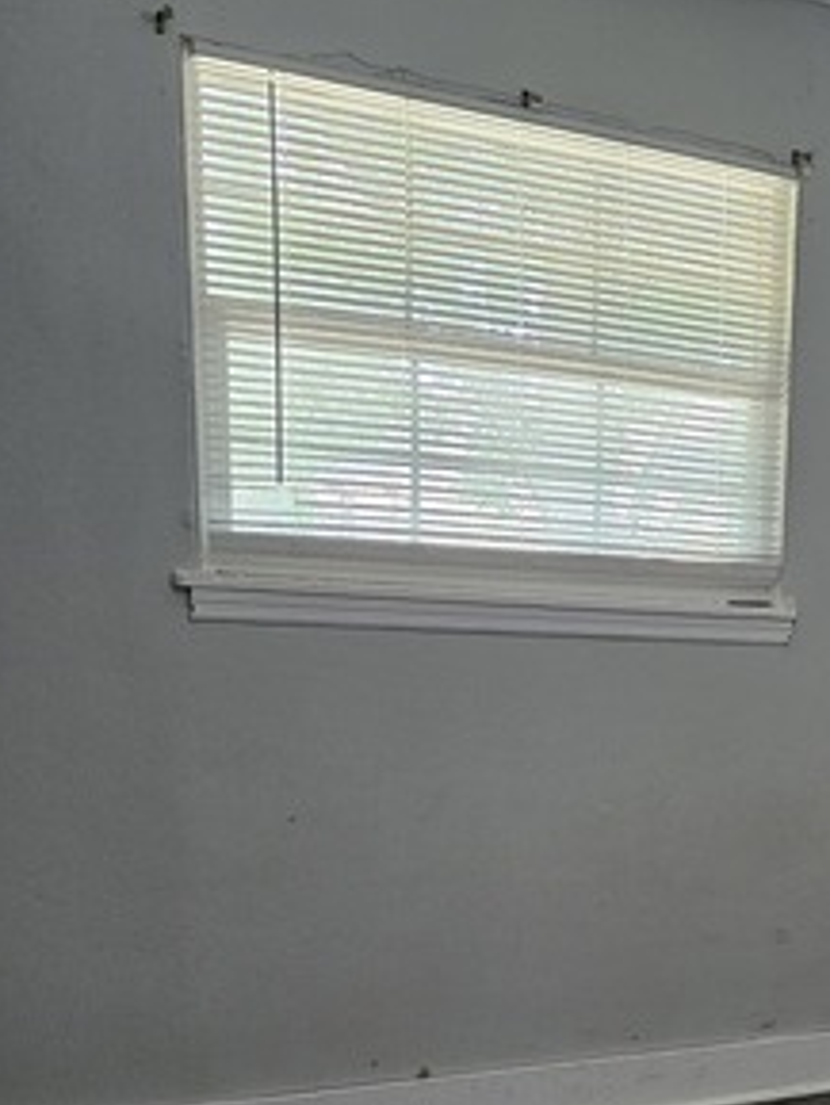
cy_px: 942
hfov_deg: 25.6
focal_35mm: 53
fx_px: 1693
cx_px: 906
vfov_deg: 34.6
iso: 500
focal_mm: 5.4
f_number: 1.8
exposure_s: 1/120
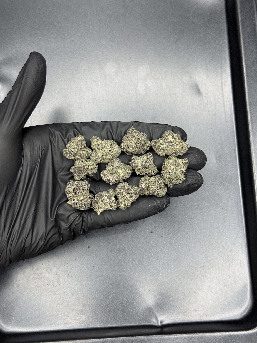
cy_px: 172
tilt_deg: -81.0
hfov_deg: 30.3
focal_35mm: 48
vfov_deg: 39.7
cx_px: 128
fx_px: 475
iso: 80
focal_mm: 6.76
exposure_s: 1/50
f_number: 1.78
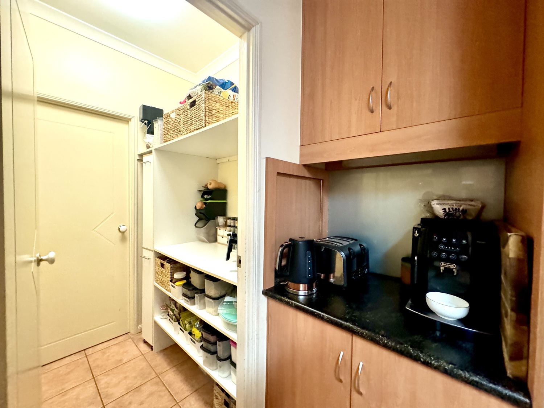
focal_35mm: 14
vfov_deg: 85.7
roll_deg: -0.9
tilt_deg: -2.0
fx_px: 220
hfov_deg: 102.1
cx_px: 272
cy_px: 204
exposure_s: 1/50
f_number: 2.2
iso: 1000
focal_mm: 2.22
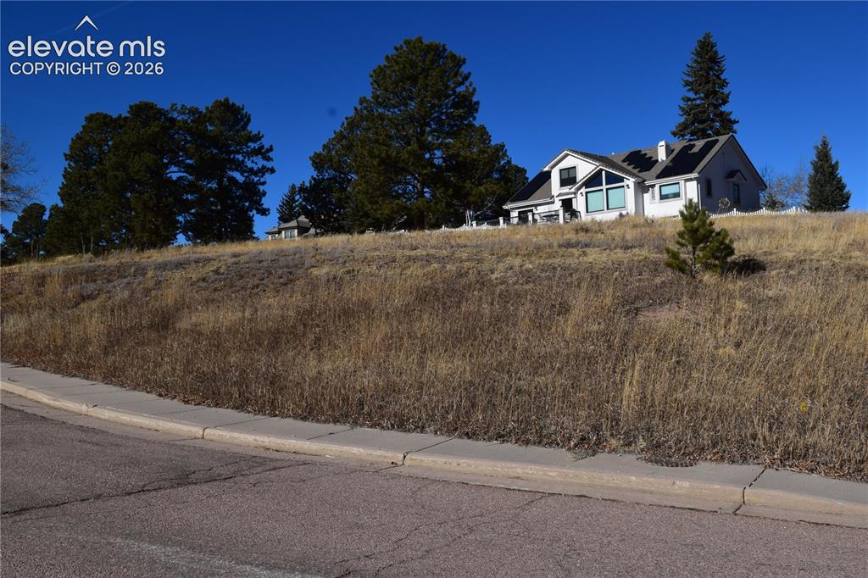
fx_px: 904
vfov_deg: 35.5
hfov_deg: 51.3
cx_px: 434
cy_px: 289
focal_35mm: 38
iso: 280
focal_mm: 25
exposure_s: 1/500
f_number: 11
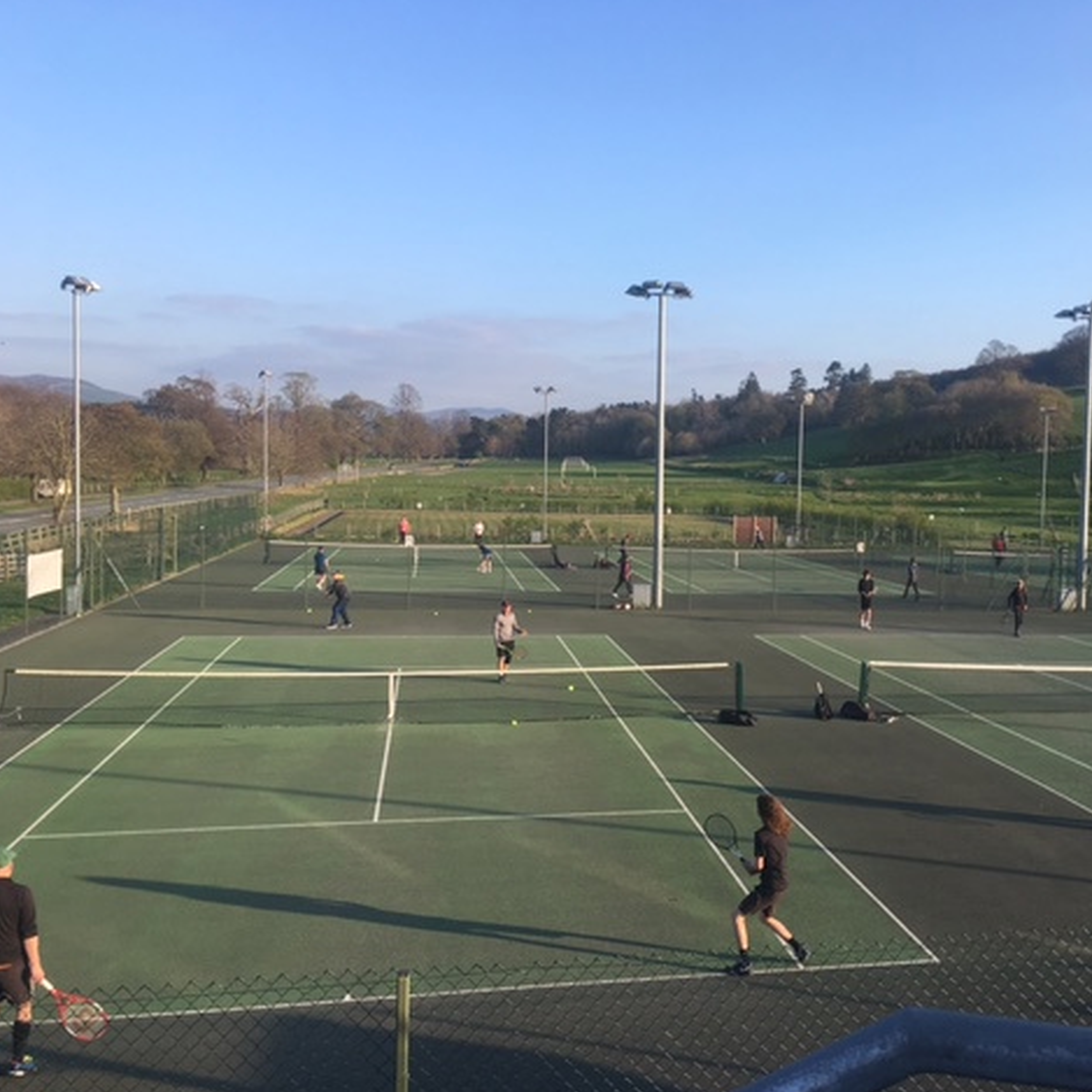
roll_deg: -2.7
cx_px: 719
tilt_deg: -4.6
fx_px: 1249
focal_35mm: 35
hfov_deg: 46.5
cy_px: 543
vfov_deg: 47.2
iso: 25
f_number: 2.2
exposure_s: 1/541
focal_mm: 4.15
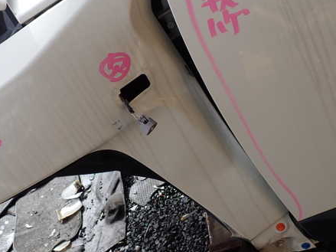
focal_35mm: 41
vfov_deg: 35.0
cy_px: 101
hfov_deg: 45.4
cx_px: 125
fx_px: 398
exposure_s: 1/400
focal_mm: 5.4
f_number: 3.2
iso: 100
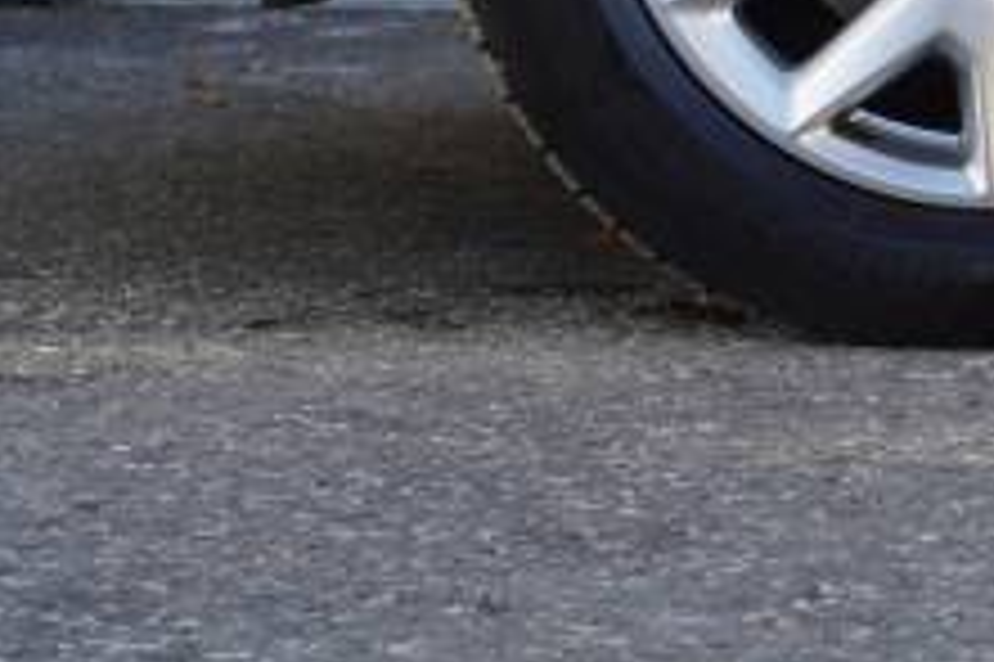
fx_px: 3118
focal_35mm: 113
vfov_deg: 11.7
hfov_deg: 17.8
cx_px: 886
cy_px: -230
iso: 125
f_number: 4.5
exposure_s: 1/60
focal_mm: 26
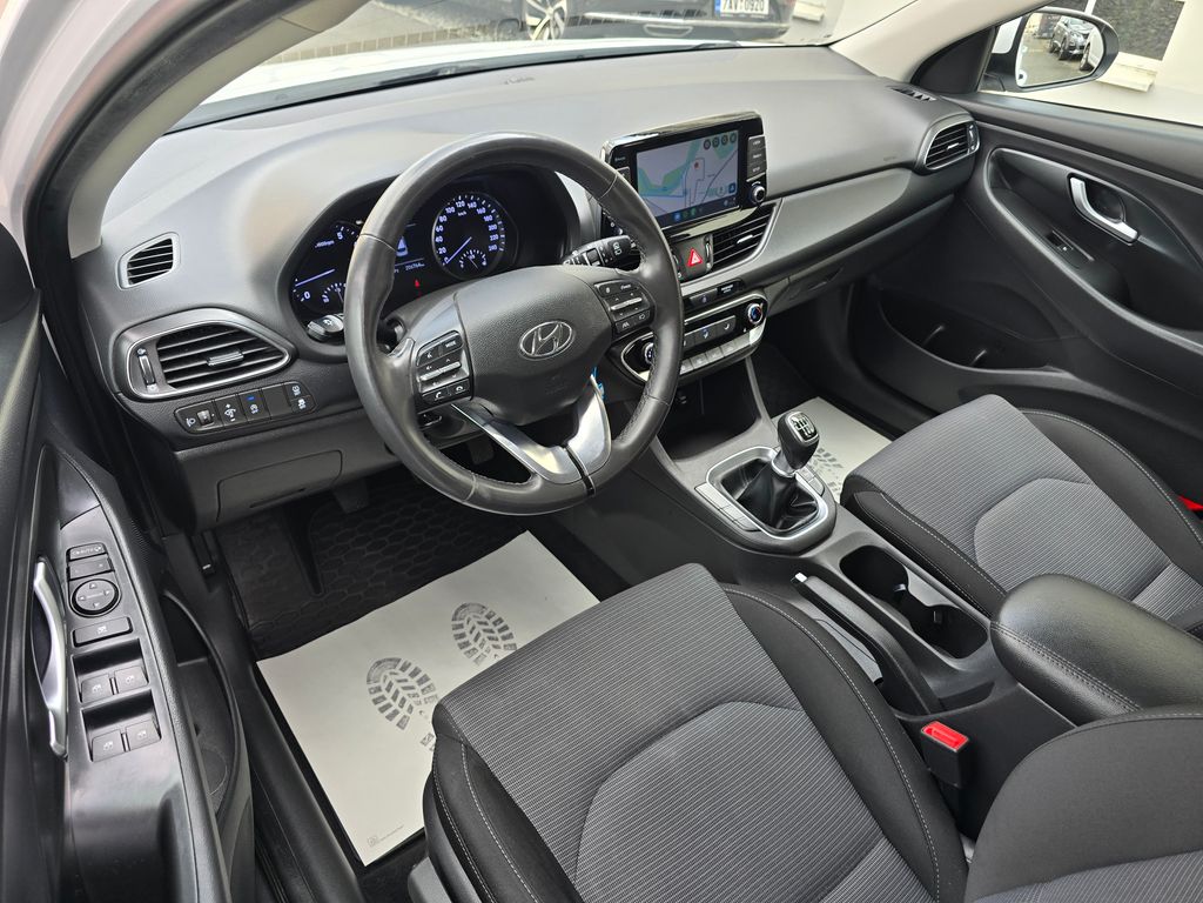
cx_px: 602
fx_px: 799
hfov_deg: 73.9
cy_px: 452
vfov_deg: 58.9
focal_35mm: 23
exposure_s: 1/180
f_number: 1.7
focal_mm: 6.3
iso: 50
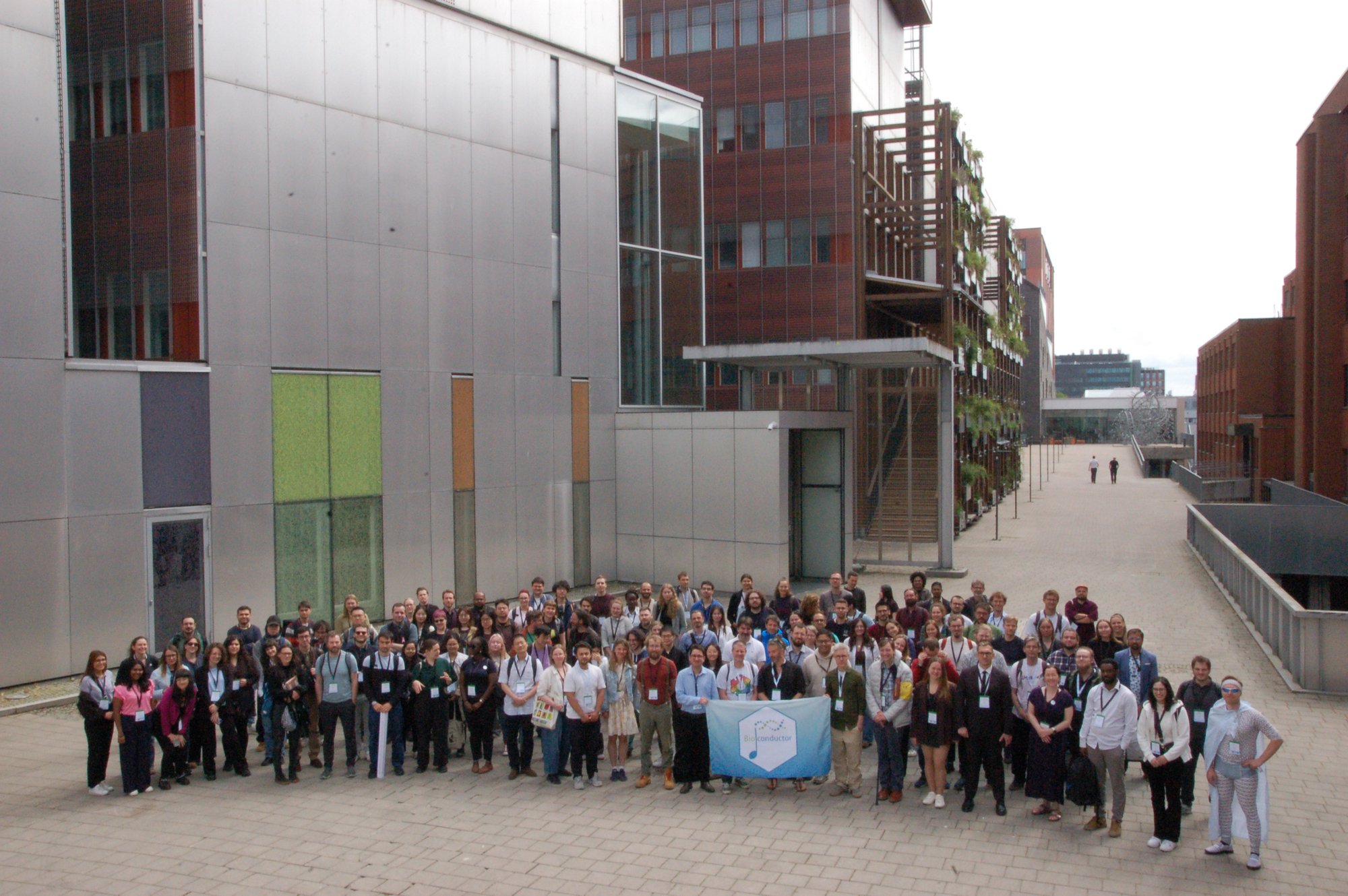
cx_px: 674
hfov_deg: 62.0
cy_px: 448
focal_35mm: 30
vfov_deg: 43.5
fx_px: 1122
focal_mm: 20
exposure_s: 1/125
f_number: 32
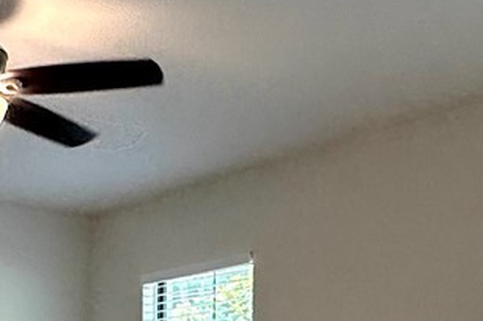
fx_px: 1019
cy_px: 470
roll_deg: -0.9
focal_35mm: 76
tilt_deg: -1.9
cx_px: 113
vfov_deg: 16.4
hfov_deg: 26.3
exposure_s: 1/120
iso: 125
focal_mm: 2.22
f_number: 2.2
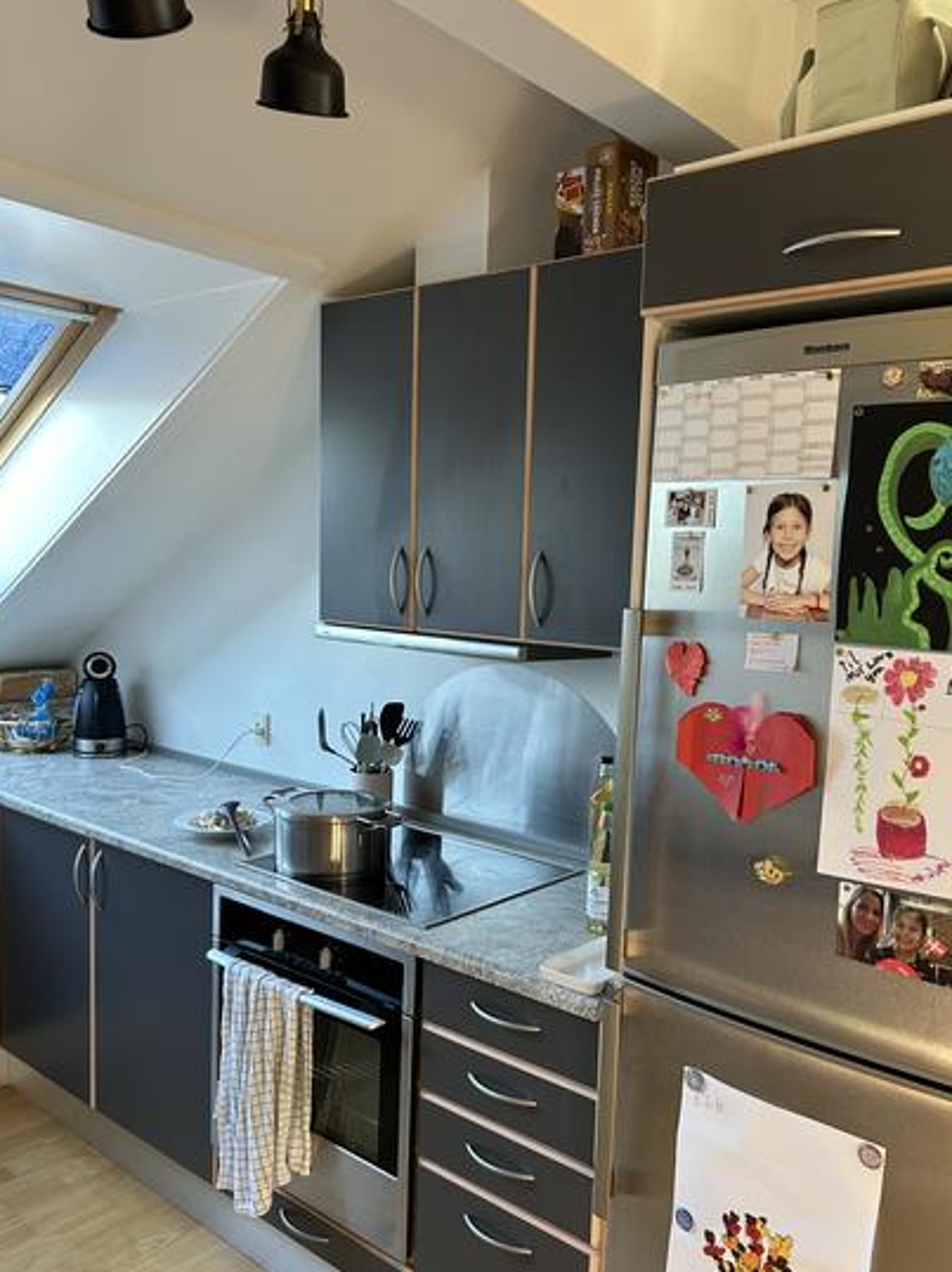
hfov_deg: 48.2
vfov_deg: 61.6
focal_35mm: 29
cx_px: 501
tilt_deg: -6.5
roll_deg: -3.0
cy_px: 674
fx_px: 1064
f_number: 1.5
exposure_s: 1/95
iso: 125
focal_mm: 5.7
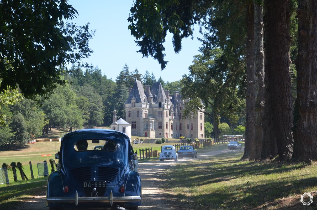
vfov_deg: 12.1
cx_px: 158
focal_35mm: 112
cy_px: 105
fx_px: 989
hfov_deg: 18.2
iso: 200
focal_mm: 75
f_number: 8
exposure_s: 1/250
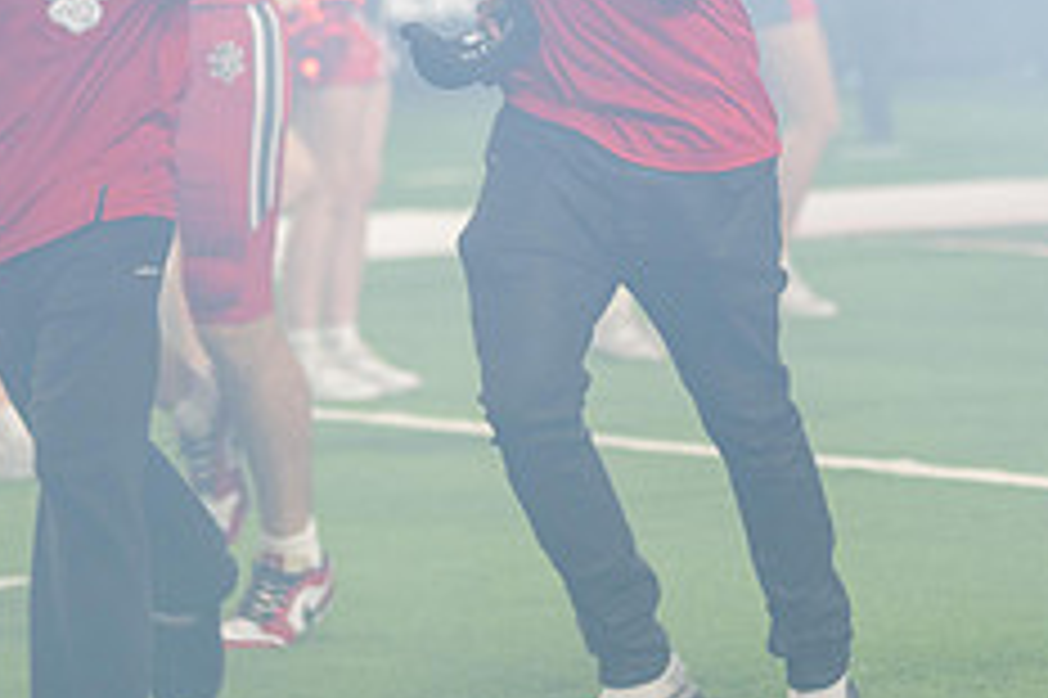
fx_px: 8698
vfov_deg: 4.6
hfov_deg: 6.9
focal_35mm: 299
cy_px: -97
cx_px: 621
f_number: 2.8
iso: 1000
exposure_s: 1/400
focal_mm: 120
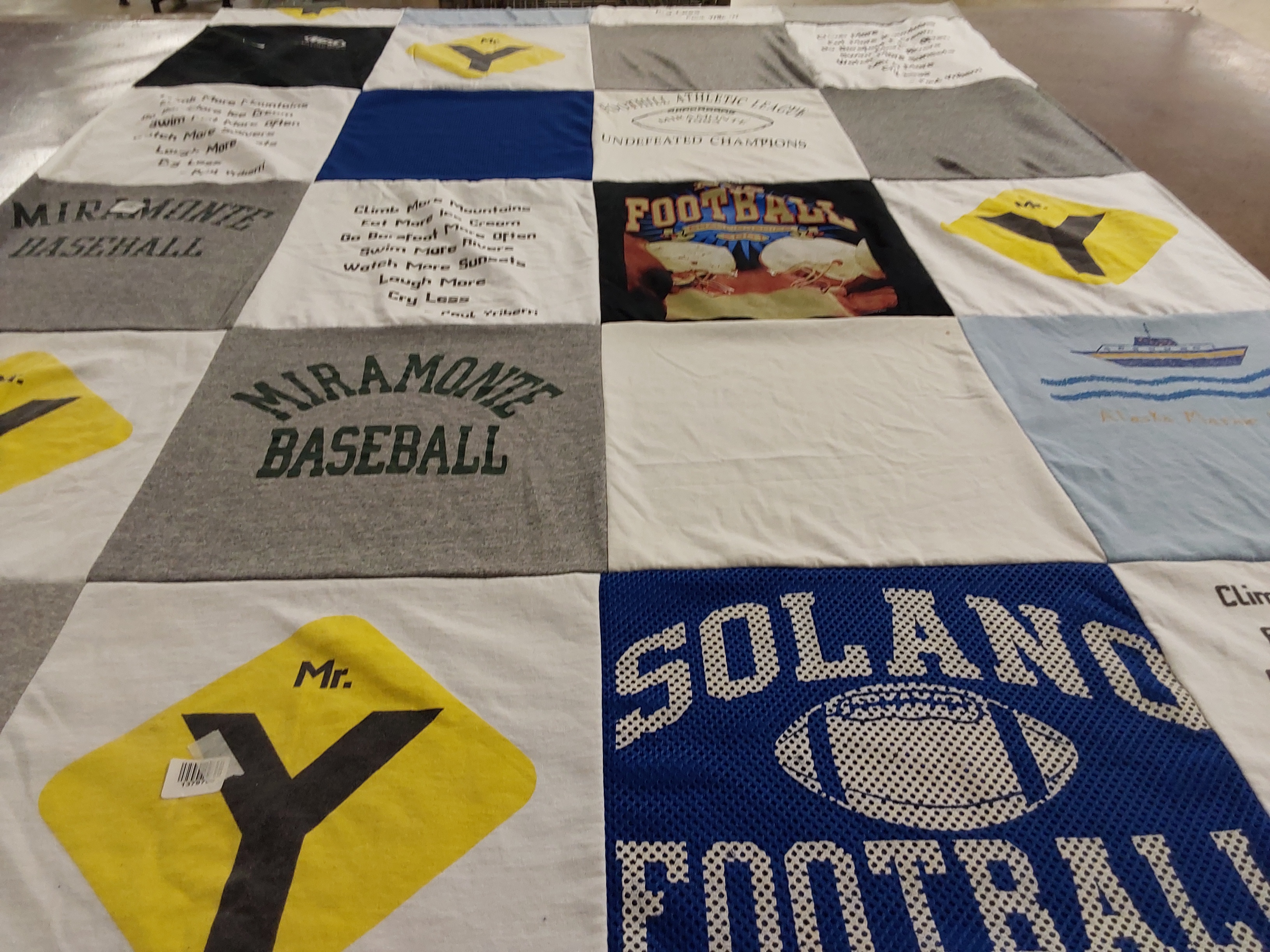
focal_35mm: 28
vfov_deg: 49.7
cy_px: 476
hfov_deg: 63.4
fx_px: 1027
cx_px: 635
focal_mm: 2.91
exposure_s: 1/60
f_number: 1.9
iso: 64
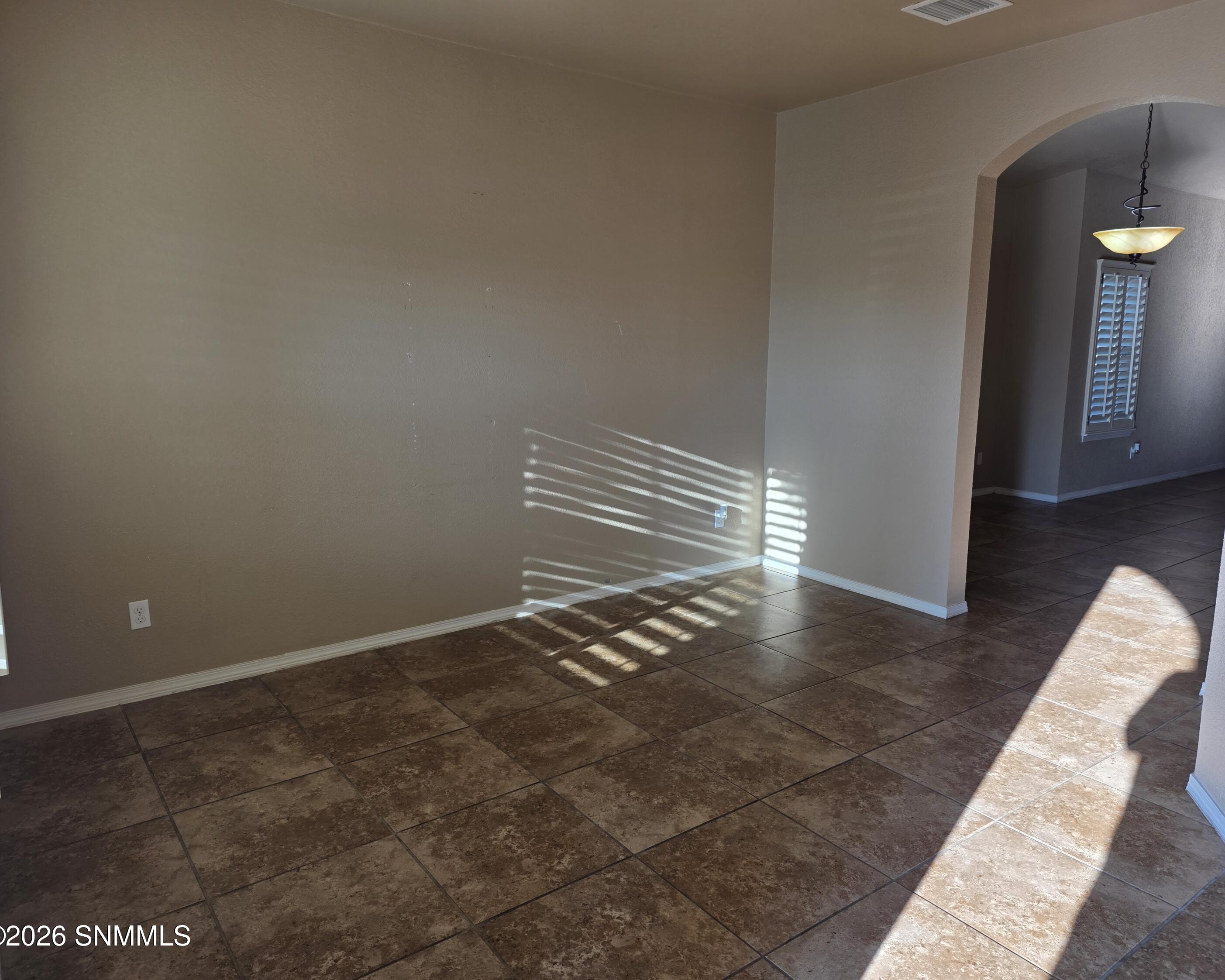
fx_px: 870
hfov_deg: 70.3
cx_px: 637
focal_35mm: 24
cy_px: 490
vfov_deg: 58.8
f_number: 1.7
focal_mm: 6.3
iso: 50
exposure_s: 1/180
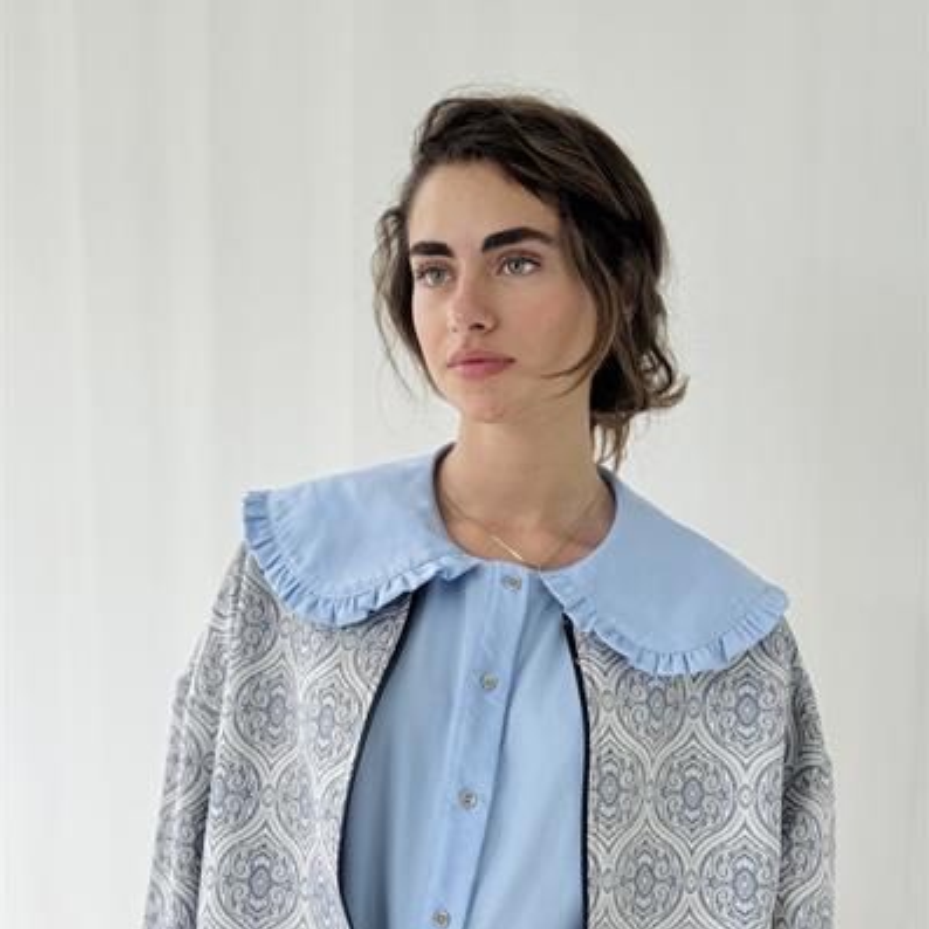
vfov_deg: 30.0
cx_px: 466
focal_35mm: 57
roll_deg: -0.9
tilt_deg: -2.6
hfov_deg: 30.0
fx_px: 1731
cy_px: 507
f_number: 1.78
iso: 64
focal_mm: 6.76
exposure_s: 1/420
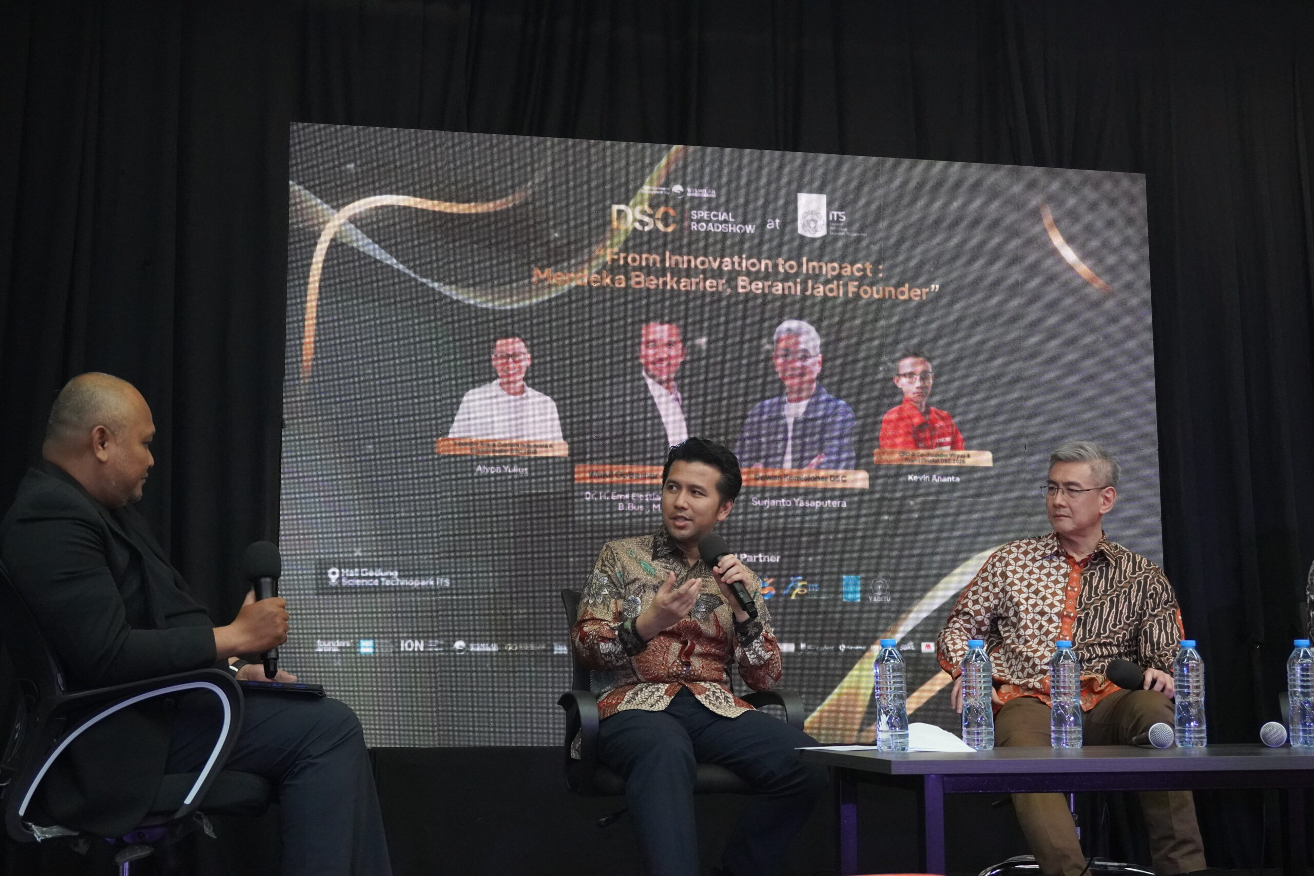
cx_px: 657
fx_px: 1752
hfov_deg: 41.1
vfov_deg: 28.1
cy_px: 438
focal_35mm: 48
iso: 4000
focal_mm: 32
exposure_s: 1/160
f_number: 5
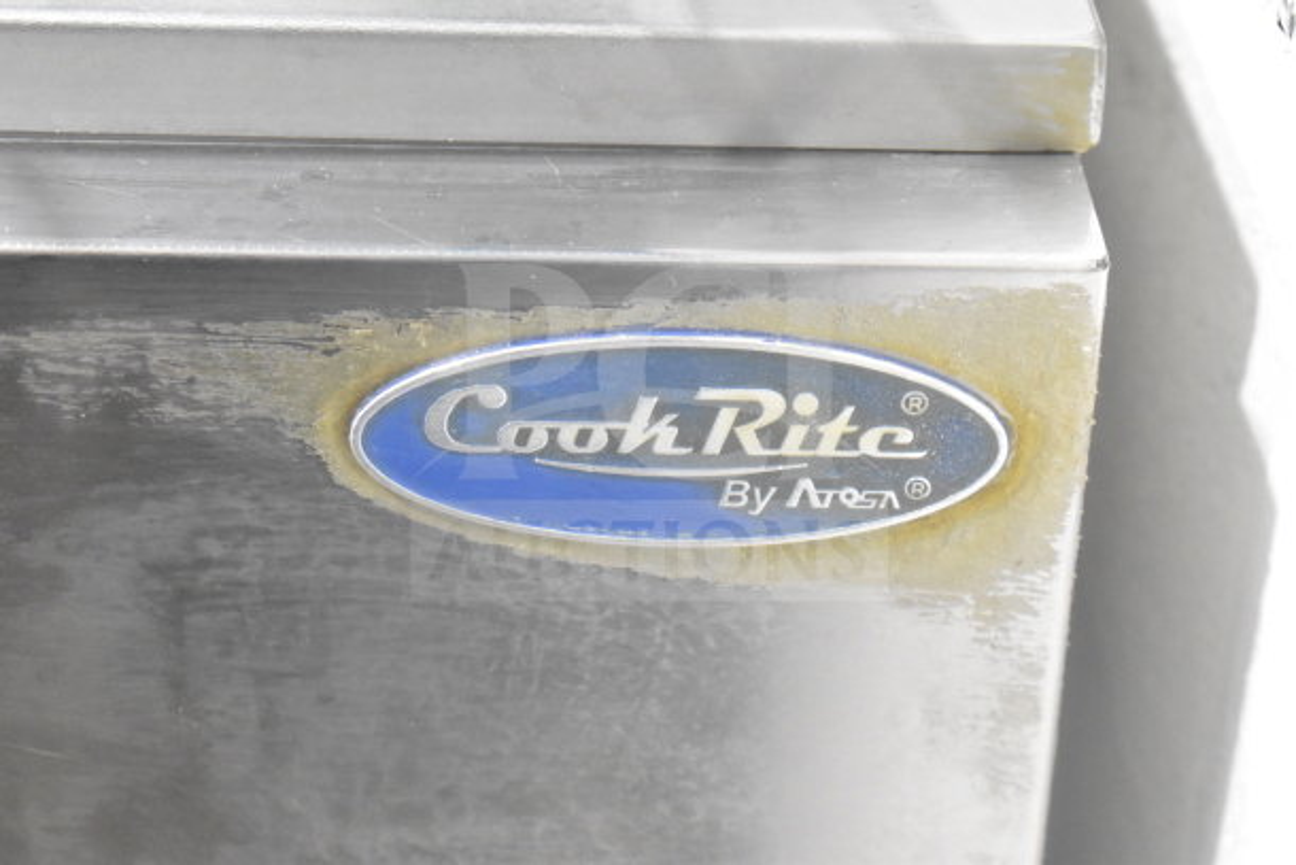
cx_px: 648
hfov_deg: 24.6
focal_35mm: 82
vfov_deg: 16.6
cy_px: 432
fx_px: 2971
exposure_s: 1/100
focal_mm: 55
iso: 6400
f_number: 5.6
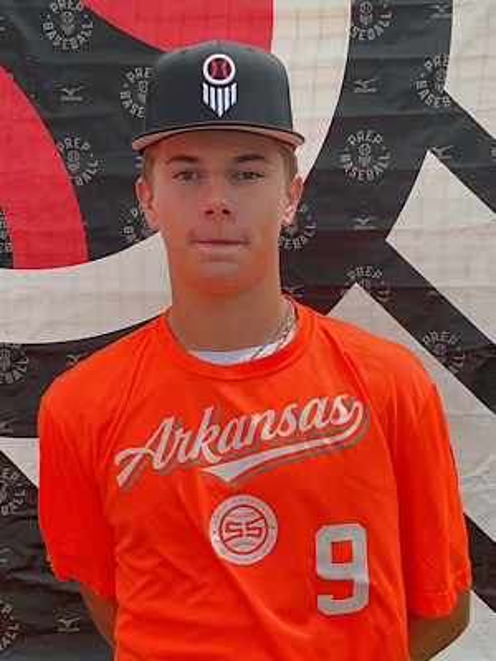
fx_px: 554
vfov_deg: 61.7
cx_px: 248
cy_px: 330
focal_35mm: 29
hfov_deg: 48.2
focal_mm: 3
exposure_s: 1/1577
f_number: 1.8
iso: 16
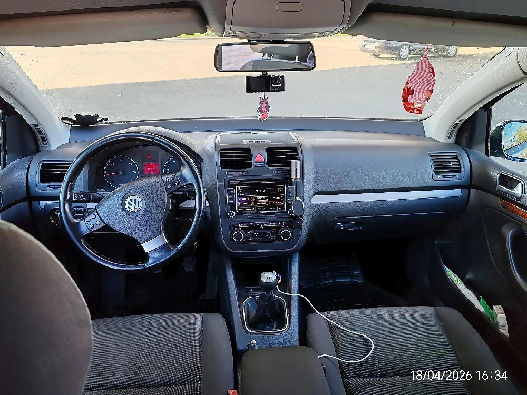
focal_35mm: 27
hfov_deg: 65.3
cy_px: 198
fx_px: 411
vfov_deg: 51.4
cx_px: 264
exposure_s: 1/100
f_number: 1.9
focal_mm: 6.12
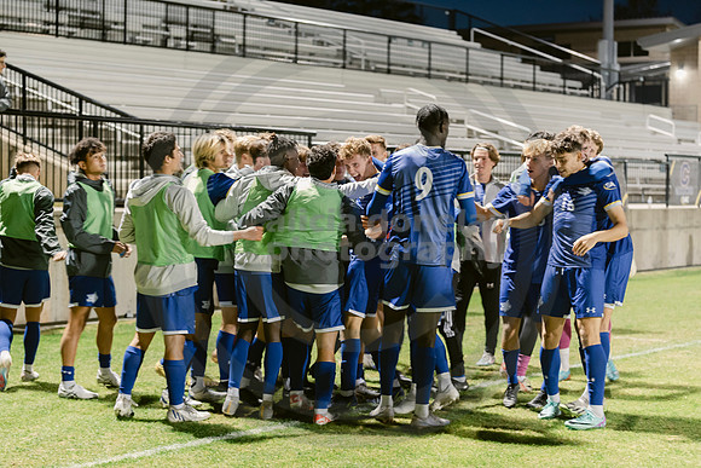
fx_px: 1363
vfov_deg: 19.5
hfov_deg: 28.8
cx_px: 350
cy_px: 234
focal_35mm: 70
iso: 1600
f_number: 2.8
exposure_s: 1/60
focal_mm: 70
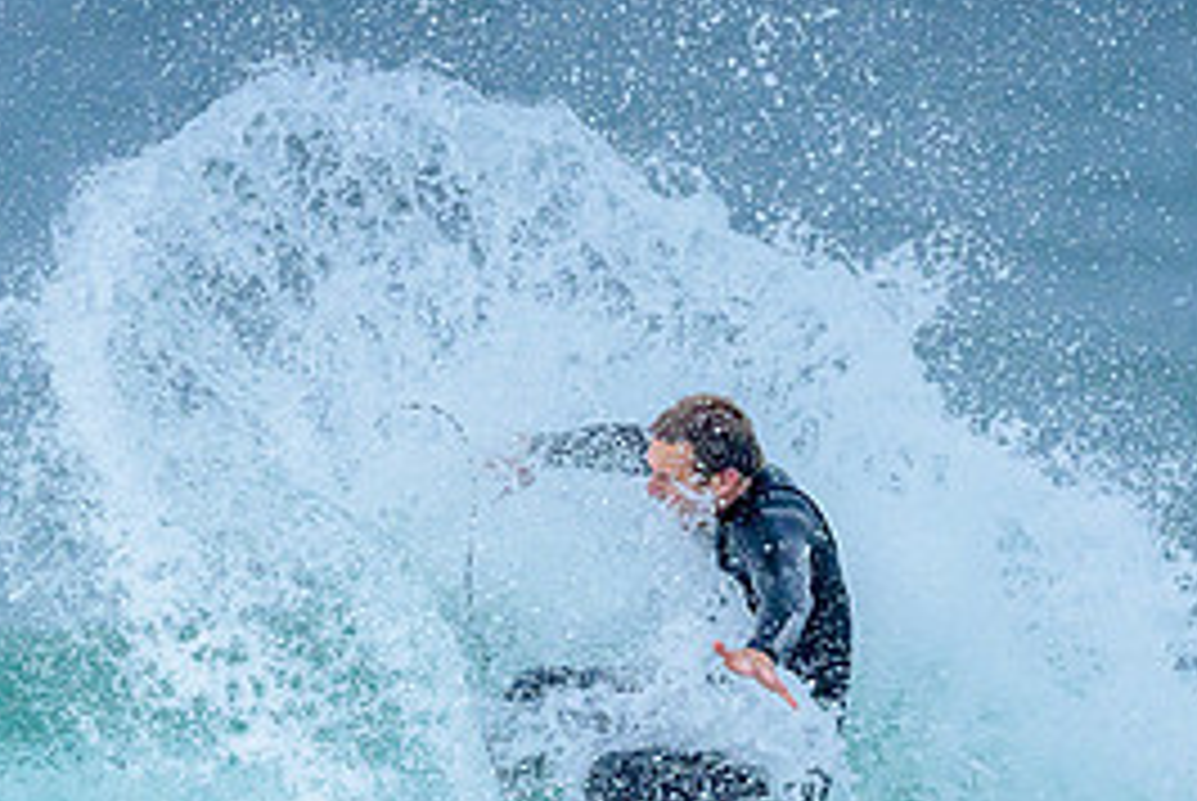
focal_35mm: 2073
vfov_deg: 0.7
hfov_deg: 1.0
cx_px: 413
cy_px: 847
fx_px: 69002
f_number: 6.3
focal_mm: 800
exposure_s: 1/3200
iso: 1800
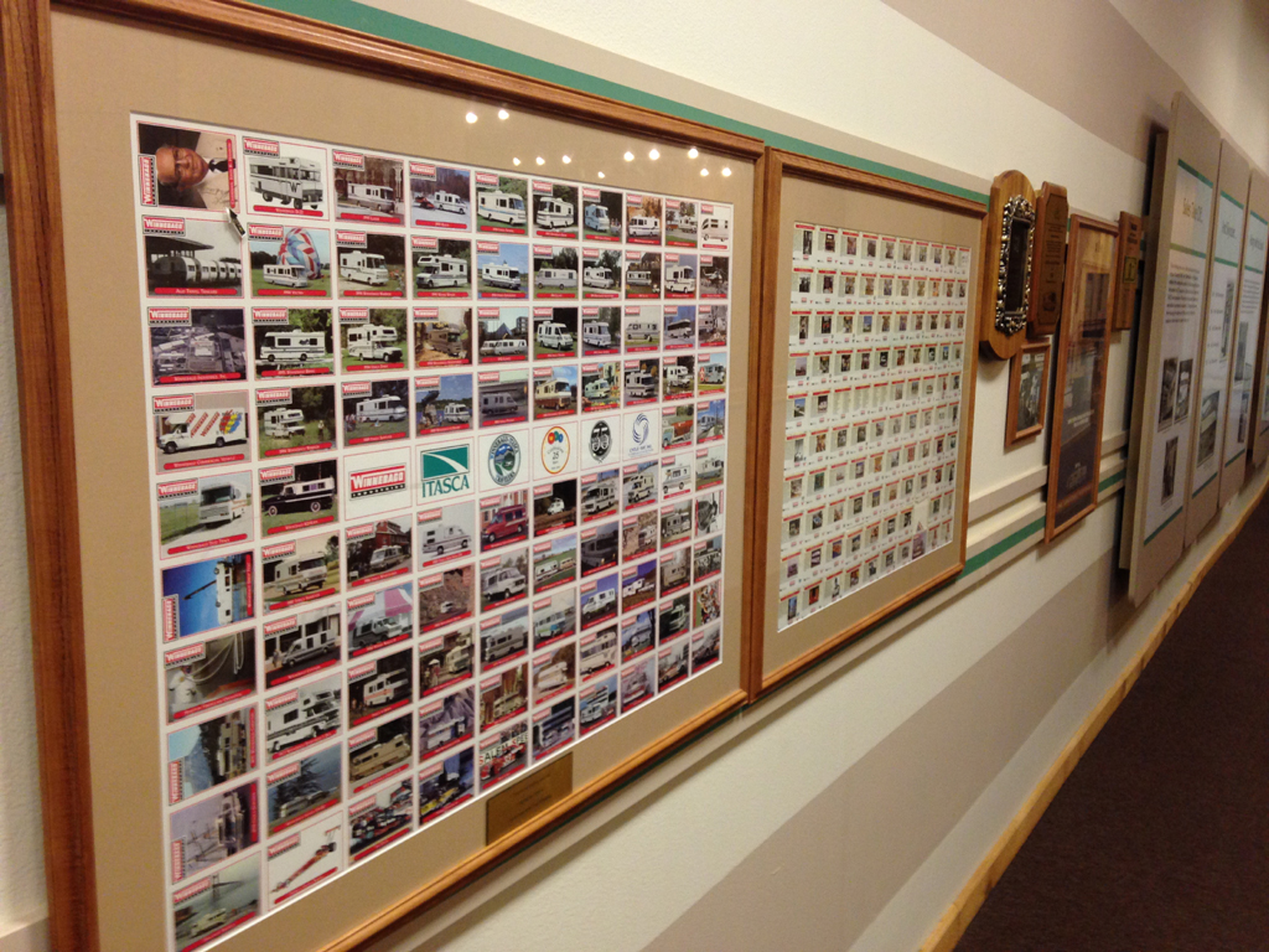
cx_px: 634
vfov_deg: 42.9
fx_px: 1210
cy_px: 476
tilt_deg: -9.1
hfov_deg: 55.4
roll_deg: -0.5
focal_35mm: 33
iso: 125
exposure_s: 1/20
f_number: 2.4
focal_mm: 4.12
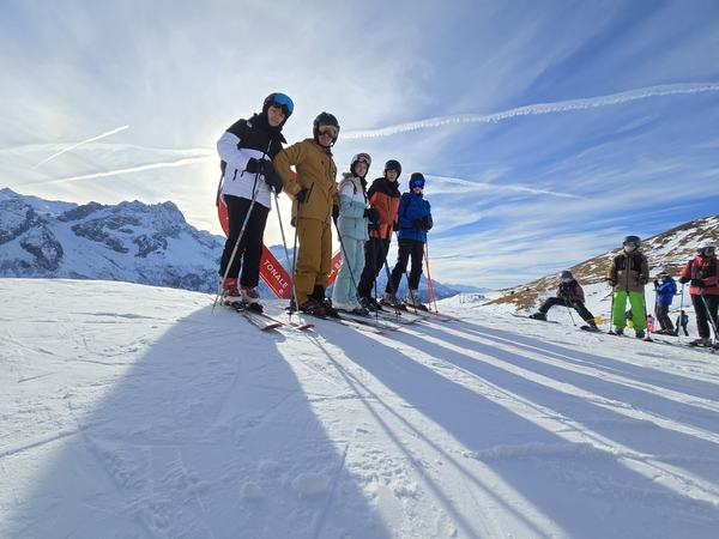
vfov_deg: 89.9
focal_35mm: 13
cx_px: 360
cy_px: 270
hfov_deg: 106.2
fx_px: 270
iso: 50
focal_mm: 2.2
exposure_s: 1/3628
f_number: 2.2
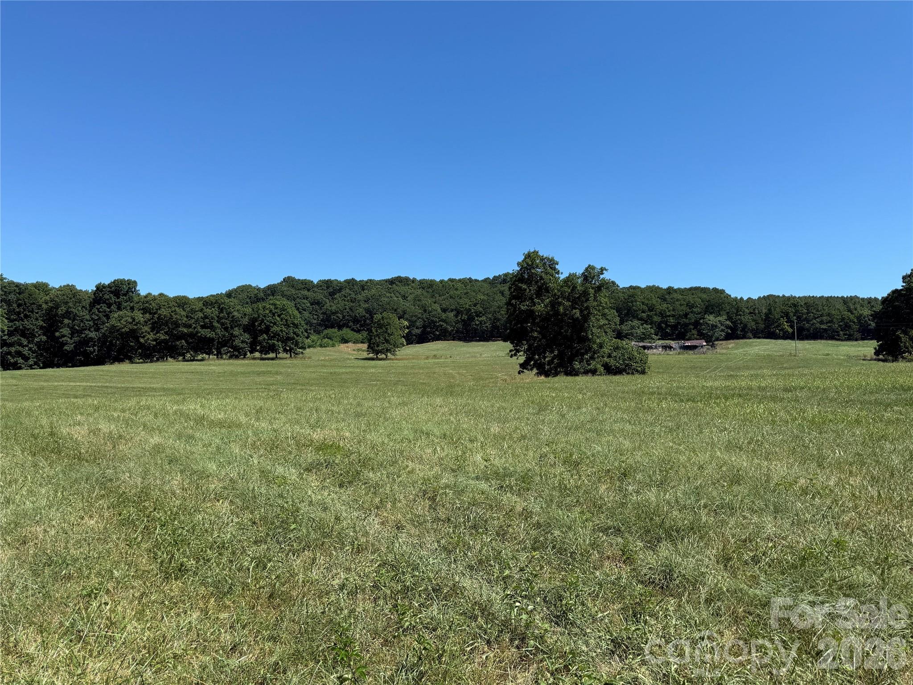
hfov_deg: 71.6
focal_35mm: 24
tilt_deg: +2.2
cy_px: 342
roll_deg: -0.4
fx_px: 633
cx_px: 456
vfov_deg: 56.8
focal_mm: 6.76
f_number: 1.78
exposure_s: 1/3759
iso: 80
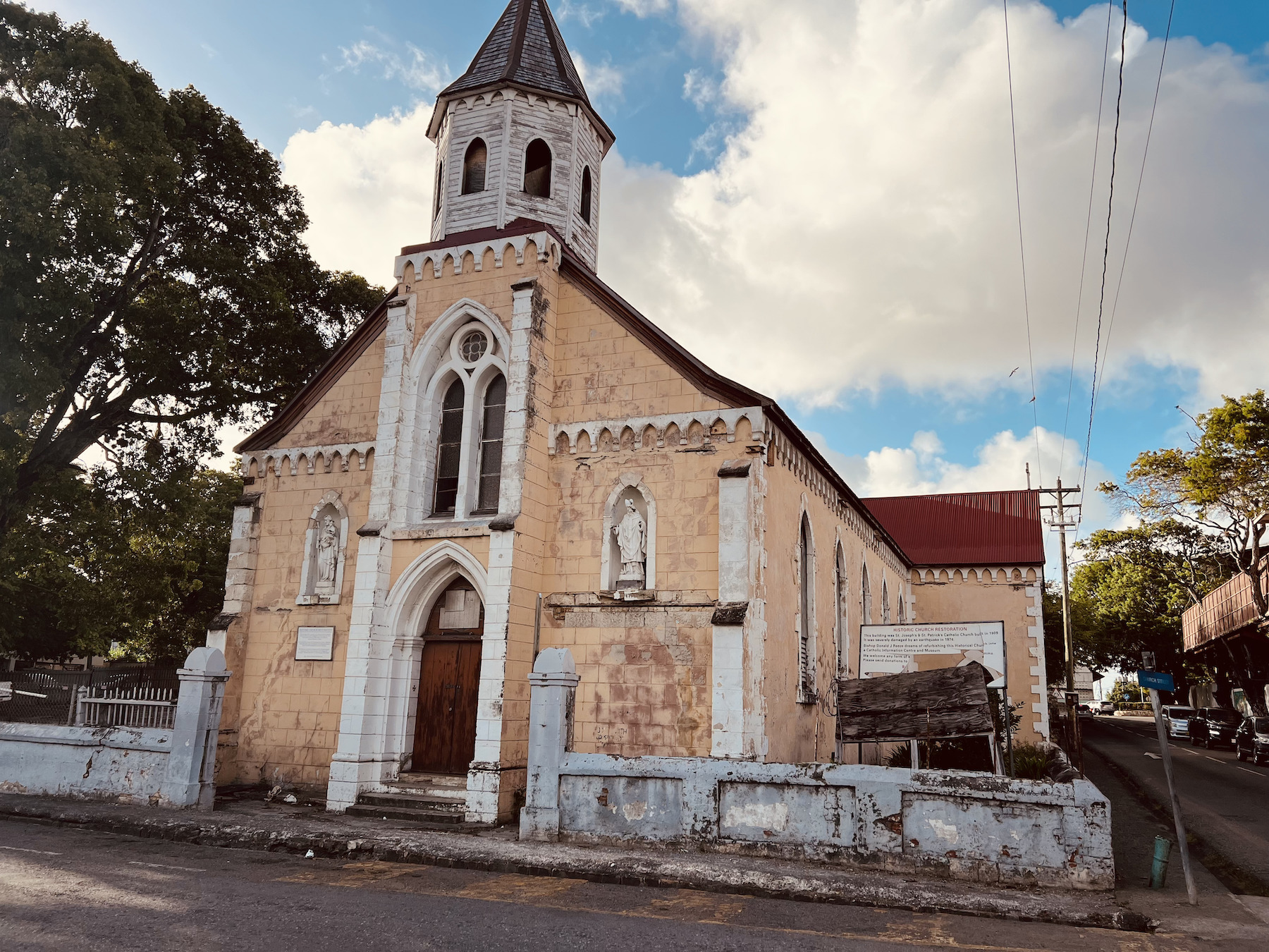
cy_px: 476
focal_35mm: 26
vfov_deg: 53.1
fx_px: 953
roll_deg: -2.6
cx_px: 634
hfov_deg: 67.3
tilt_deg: +12.9
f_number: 1.5
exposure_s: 1/3571
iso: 50
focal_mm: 5.7
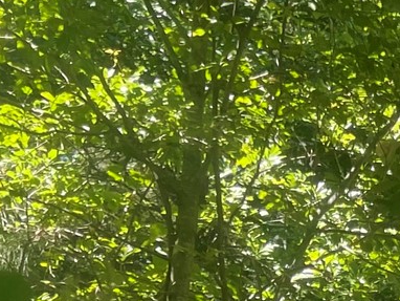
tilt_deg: +11.7
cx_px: 996
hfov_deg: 11.7
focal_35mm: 134
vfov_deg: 10.8
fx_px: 1549
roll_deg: -2.0
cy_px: 413
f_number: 1.6
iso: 32
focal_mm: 5.1
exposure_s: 1/538
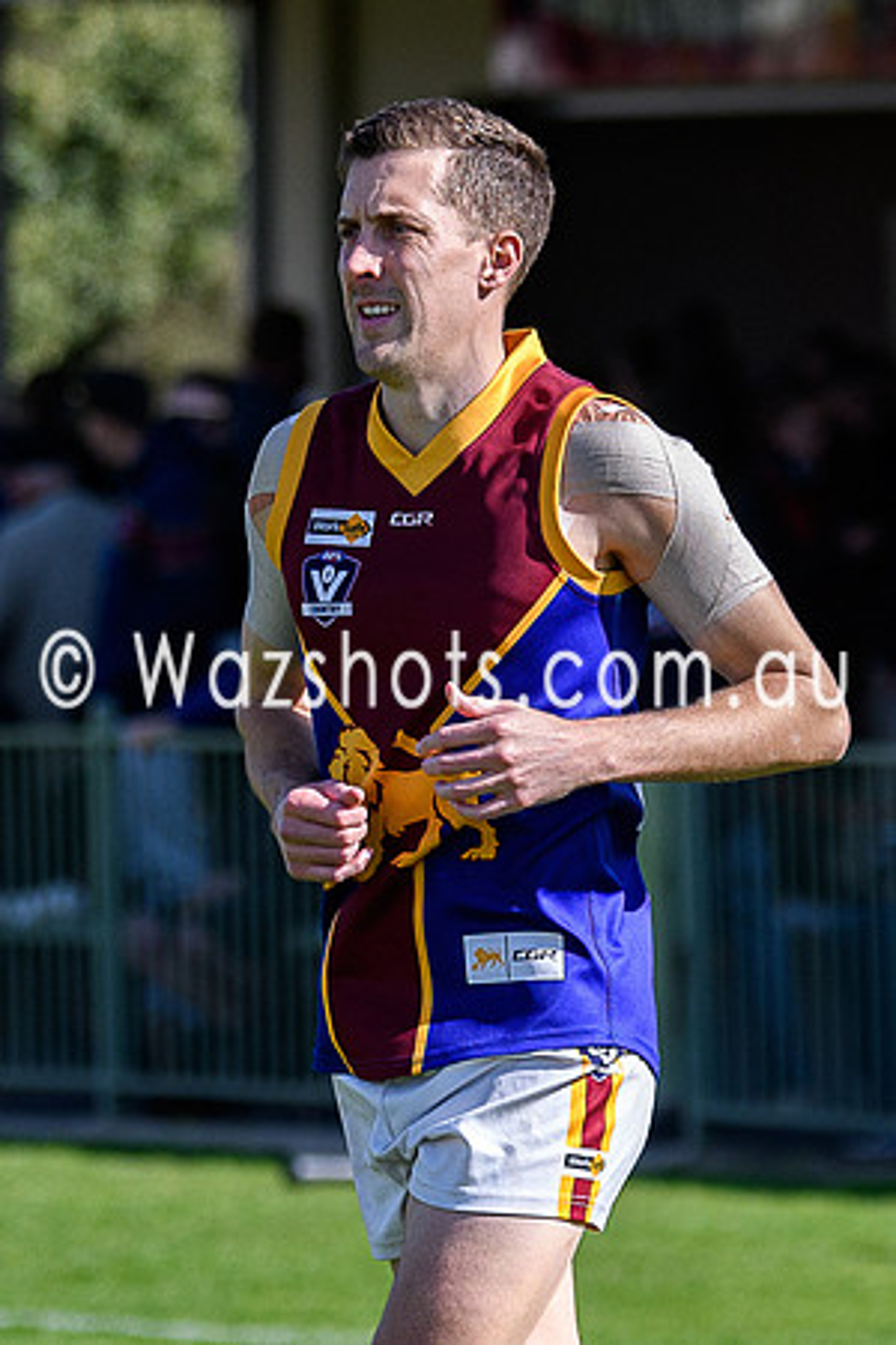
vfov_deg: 3.2
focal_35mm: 649
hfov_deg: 2.1
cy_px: 1181
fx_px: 24214
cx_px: 711
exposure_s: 1/3200
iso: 250
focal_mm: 122
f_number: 2.8
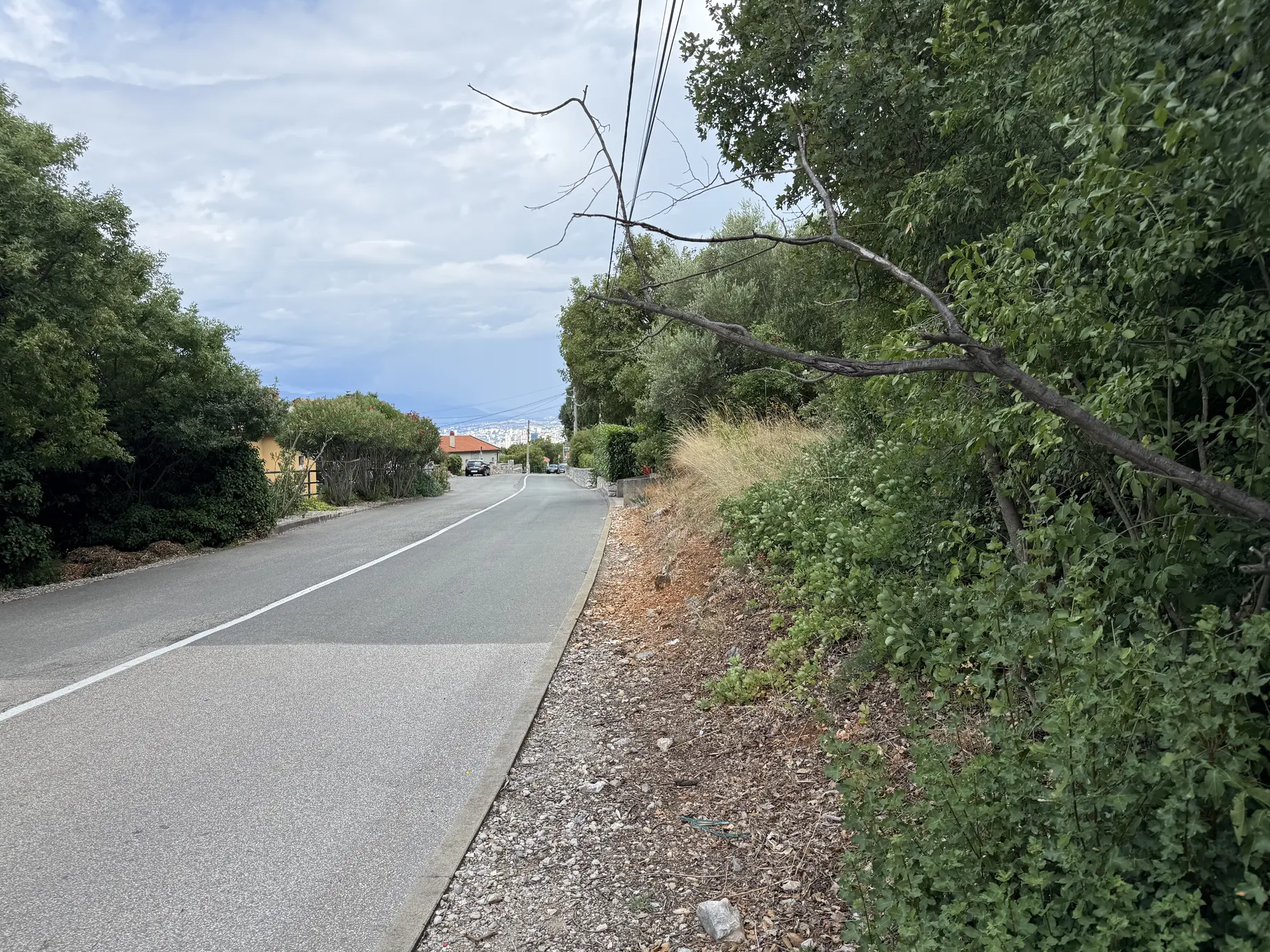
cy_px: 488
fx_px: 917
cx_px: 637
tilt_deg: -3.0
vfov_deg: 54.9
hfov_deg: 69.4
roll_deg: -0.1
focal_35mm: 25
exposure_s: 1/2907
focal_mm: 6.76
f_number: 1.78
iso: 80
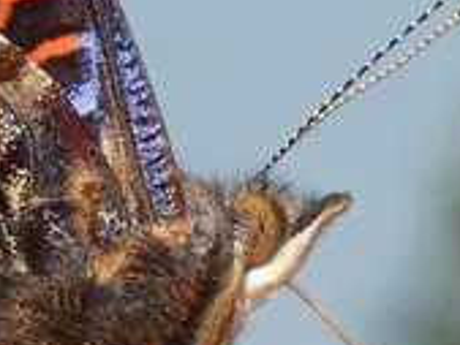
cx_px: -27
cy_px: 38
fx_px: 3630
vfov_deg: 5.4
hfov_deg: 7.2
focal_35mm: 273
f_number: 4.3
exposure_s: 1/640
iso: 80
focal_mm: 12.9
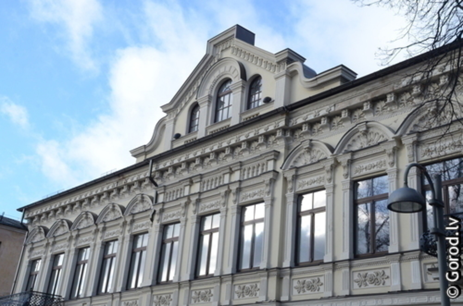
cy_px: 153
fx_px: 616
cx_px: 232
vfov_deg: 27.9
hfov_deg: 41.2
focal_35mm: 48
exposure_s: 1/200
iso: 500
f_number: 11
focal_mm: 32
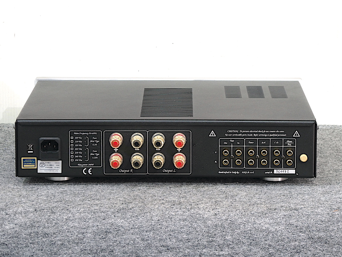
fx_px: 1462
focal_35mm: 148
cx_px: 167
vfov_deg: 10.0
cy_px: 128
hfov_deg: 13.3
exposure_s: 1/4
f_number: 5.4
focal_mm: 25.6
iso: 100
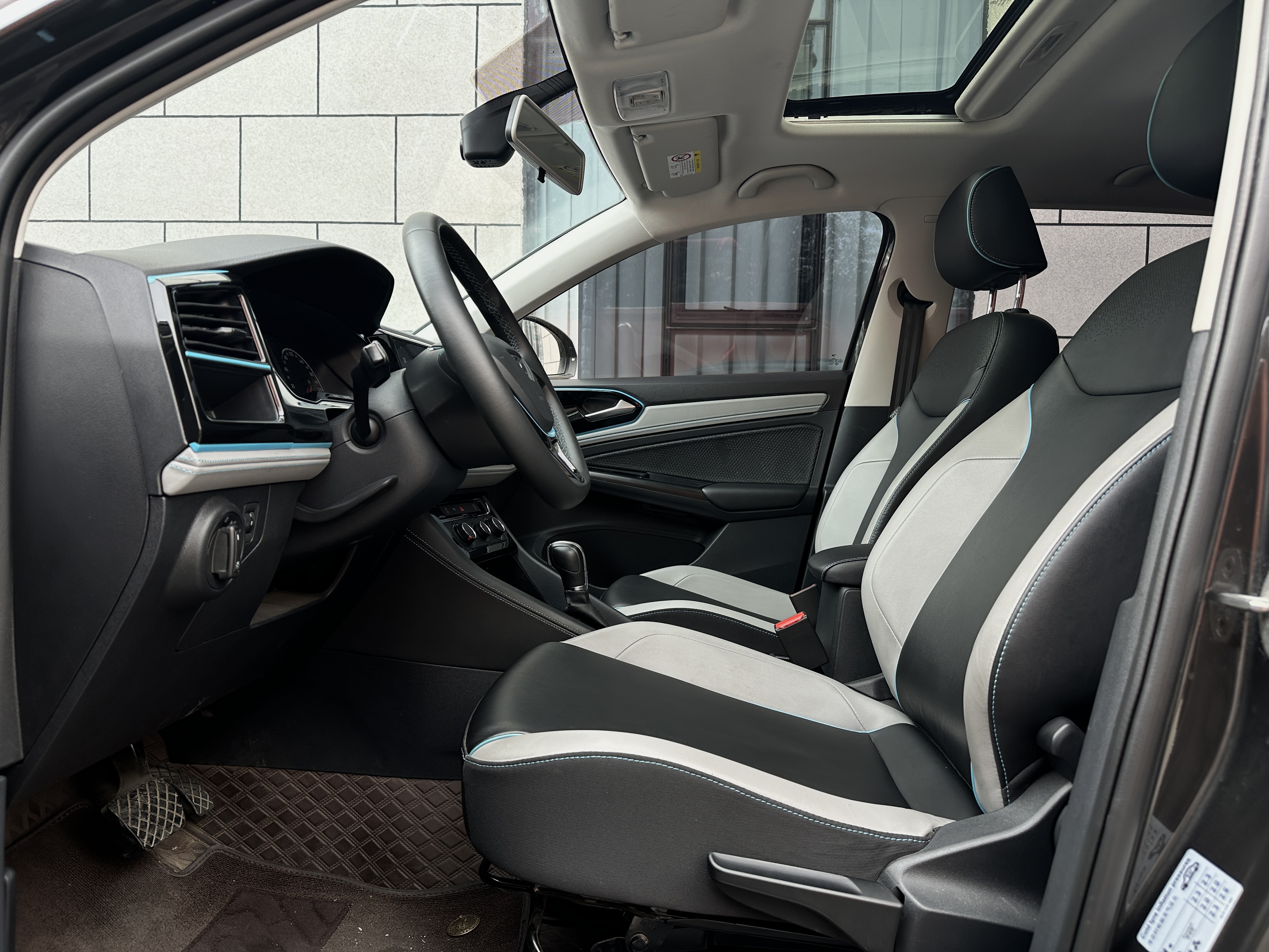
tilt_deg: -2.8
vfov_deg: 56.8
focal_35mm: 24
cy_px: 476
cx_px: 634
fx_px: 880
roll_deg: -1.6
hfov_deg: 71.6
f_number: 1.78
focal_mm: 6.86
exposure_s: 1/503
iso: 80
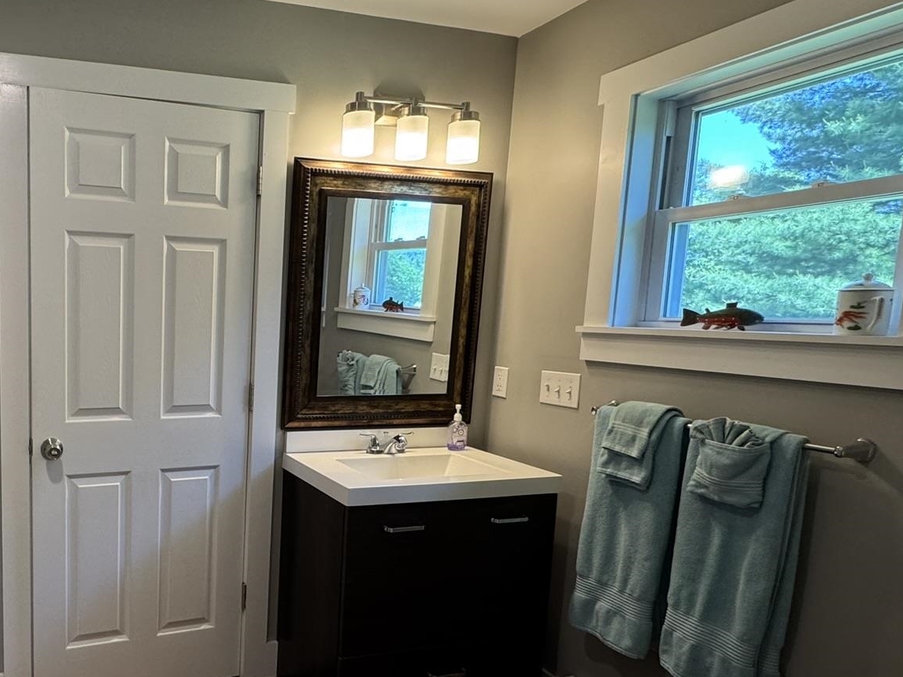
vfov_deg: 54.6
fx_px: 652
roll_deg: -1.8
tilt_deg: -8.3
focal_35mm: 25
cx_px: 174
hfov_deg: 63.1
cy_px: 392
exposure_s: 1/120
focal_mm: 2.22
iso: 200
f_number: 2.2
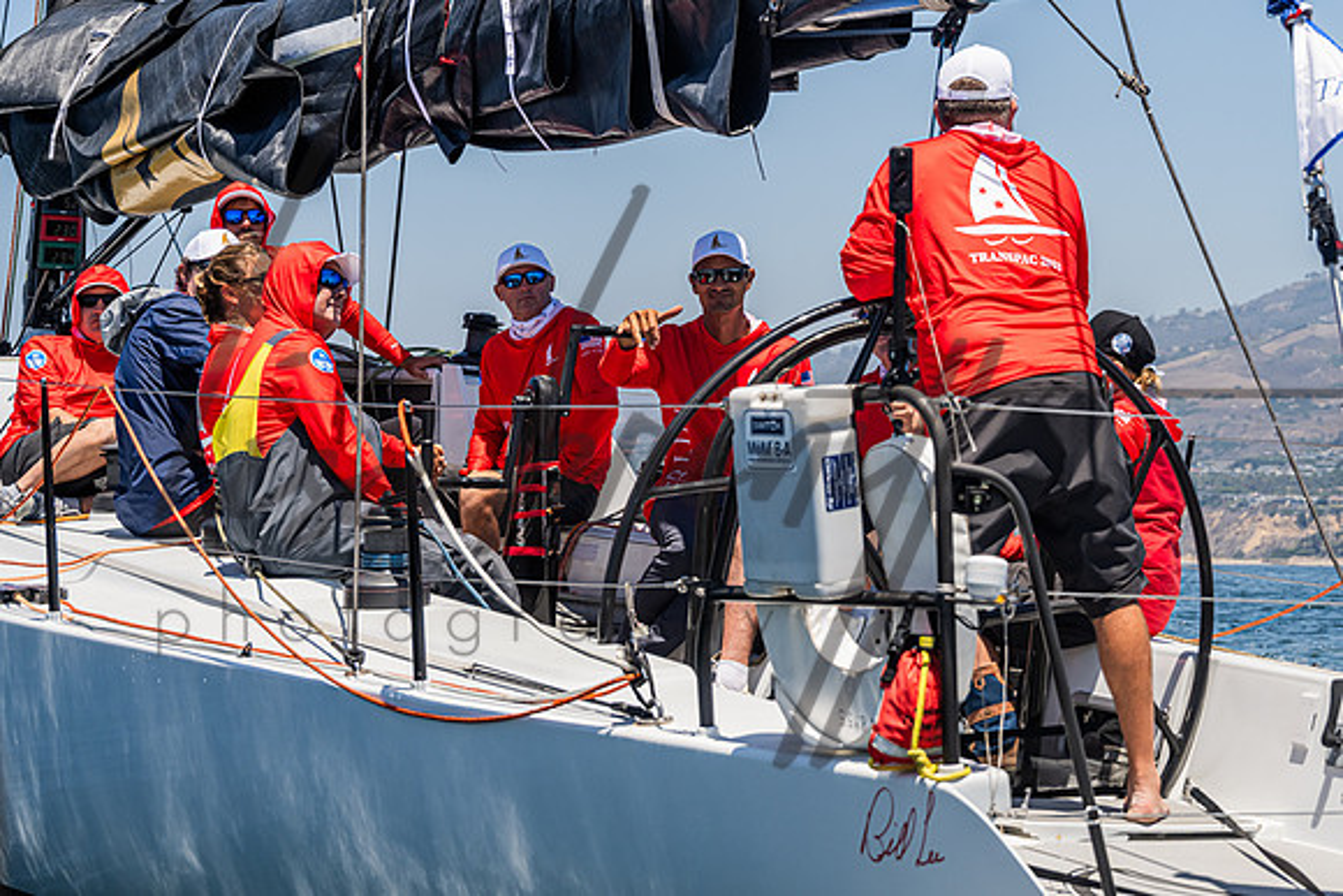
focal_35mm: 113
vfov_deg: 12.1
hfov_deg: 18.1
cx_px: 766
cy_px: 416
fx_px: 4211
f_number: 8
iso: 400
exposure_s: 1/1600
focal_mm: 95
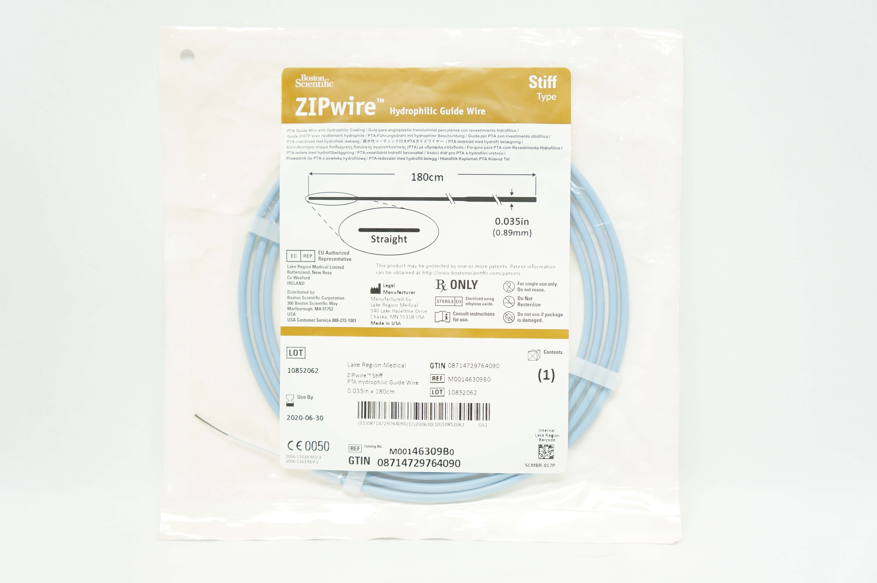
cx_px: 438
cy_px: 292
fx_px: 949
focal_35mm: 39
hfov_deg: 49.6
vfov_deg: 34.1
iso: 400
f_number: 4
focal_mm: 26
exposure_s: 1/100
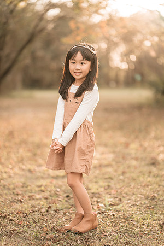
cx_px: 82
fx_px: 581
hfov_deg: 16.1
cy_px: 123
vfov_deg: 23.9
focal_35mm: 85
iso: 200
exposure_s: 1/800
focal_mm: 85
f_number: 1.8
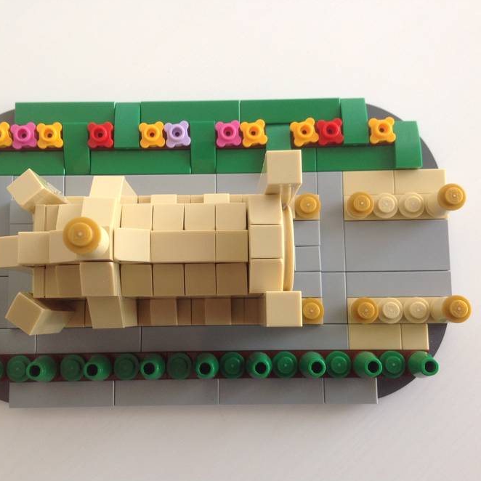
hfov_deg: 40.0
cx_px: 215
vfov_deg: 40.0
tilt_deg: -84.1
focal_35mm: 42
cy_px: 241
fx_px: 660
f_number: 2.4
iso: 50
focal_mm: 4.28
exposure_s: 1/30
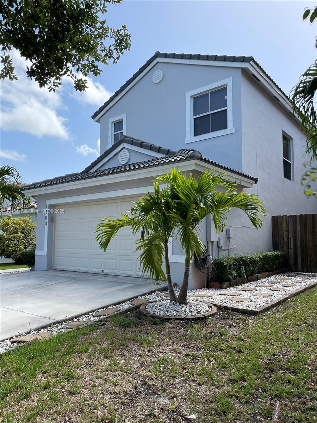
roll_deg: +0.4
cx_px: 158
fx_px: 317
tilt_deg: +4.3
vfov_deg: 67.3
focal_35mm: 26
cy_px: 212
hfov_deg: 53.1
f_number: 1.6
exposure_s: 1/2083
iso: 50
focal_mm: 5.1
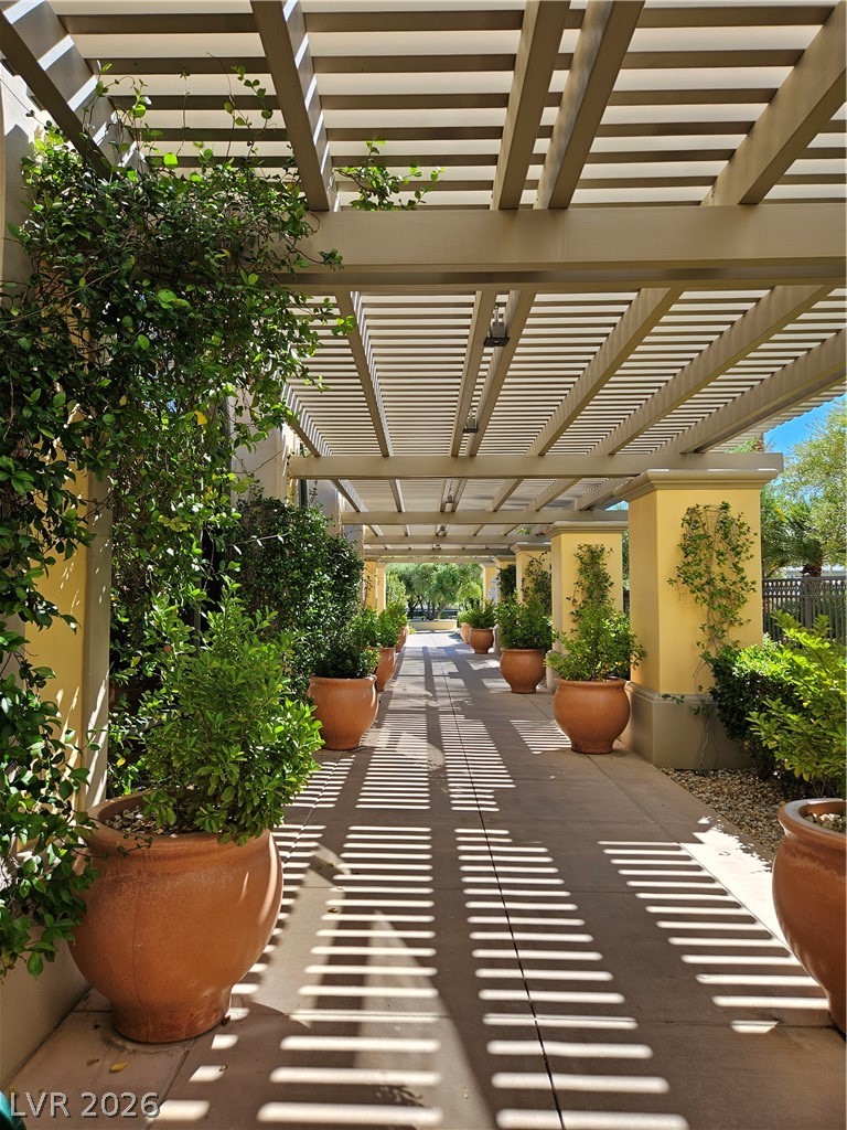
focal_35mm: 23
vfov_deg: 73.9
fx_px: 750
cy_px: 565
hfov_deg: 58.9
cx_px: 424
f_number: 1.8
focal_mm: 5.4
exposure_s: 1/475
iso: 25
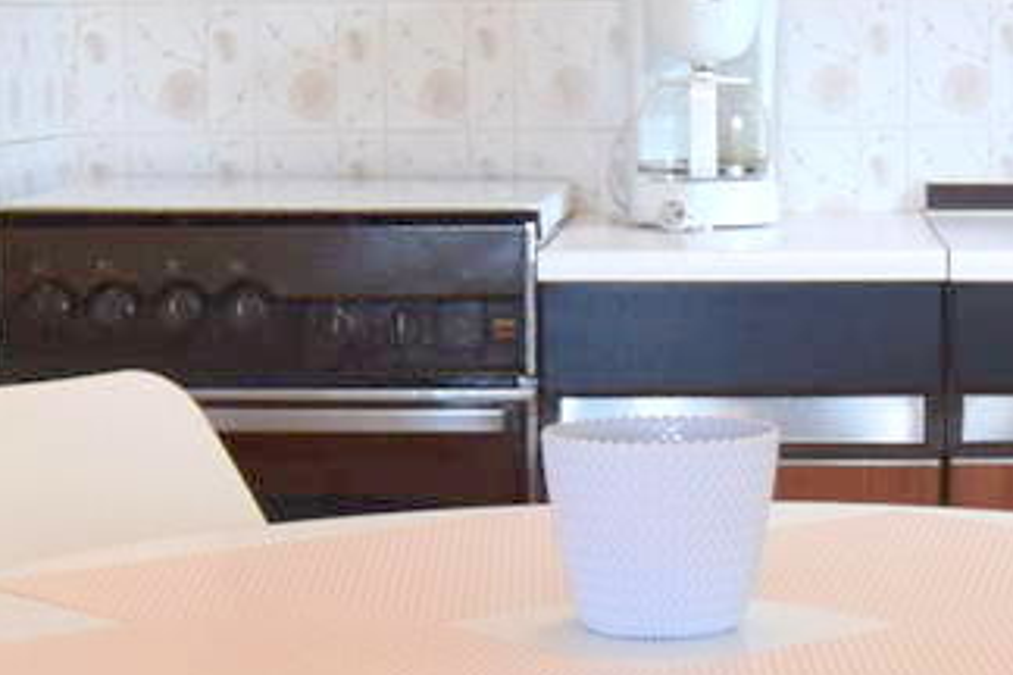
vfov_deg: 12.3
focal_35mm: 111
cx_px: 688
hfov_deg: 18.4
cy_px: 319
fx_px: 3123
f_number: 4
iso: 500
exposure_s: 1/60
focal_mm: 10
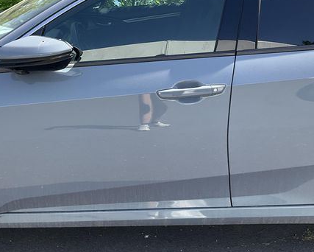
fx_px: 493
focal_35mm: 53
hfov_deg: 35.3
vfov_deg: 28.0
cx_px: 138
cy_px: 45
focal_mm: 3
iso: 25
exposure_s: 1/425
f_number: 1.8
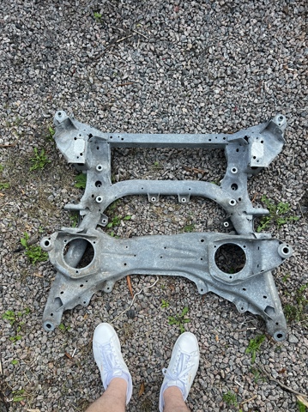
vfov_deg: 67.4
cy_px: 206
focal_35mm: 26
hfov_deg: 53.0
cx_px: 154
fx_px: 309
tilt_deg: -80.1
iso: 125
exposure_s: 1/121
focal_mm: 5.7
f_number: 1.5
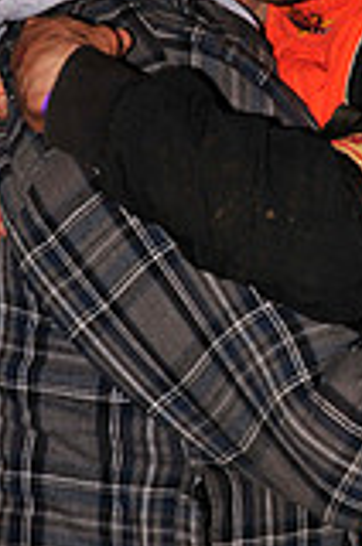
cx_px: 359
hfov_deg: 1.9
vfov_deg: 2.9
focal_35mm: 725
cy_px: 280
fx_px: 10982
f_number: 5.6
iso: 500
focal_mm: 200
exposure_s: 1/250
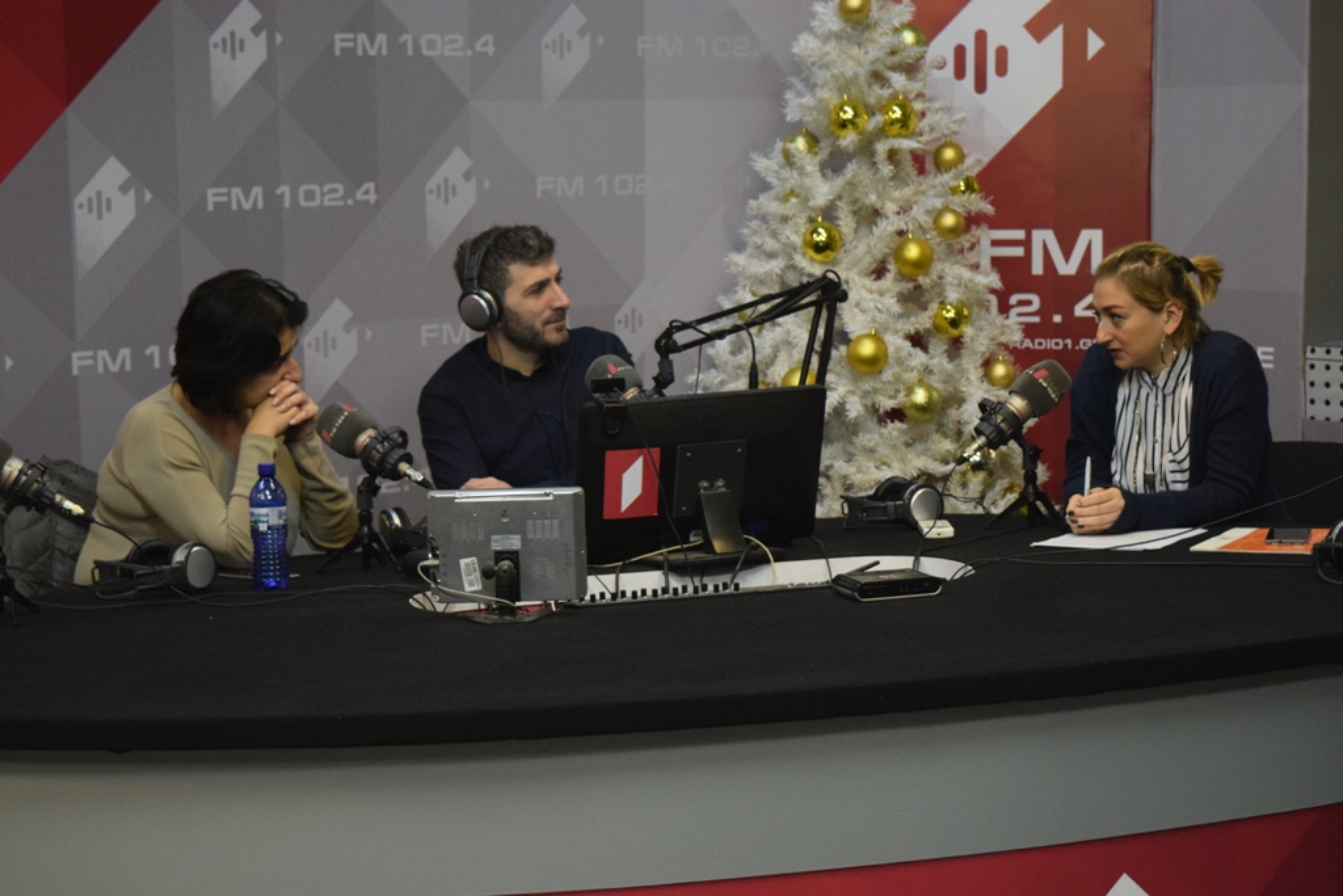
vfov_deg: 19.7
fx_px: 2574
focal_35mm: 69
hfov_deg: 29.2
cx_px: 672
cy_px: 448
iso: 2800
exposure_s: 1/60
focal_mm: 46
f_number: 5
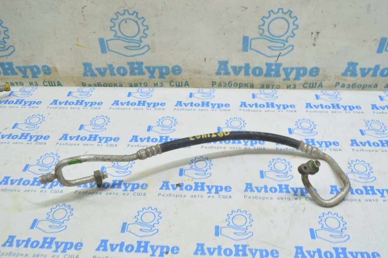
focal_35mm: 33
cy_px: 129
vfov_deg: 39.9
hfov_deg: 57.3
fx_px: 355
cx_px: 194
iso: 400
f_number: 5.6
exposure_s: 1/20
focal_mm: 22
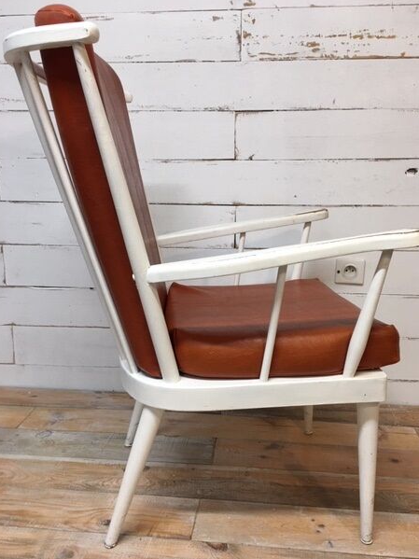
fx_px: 500
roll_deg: -1.2
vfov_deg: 58.3
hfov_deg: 45.4
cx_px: 218
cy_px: 289
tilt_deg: -11.1
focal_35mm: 31
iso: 32
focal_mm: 4.15
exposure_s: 1/17
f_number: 2.2
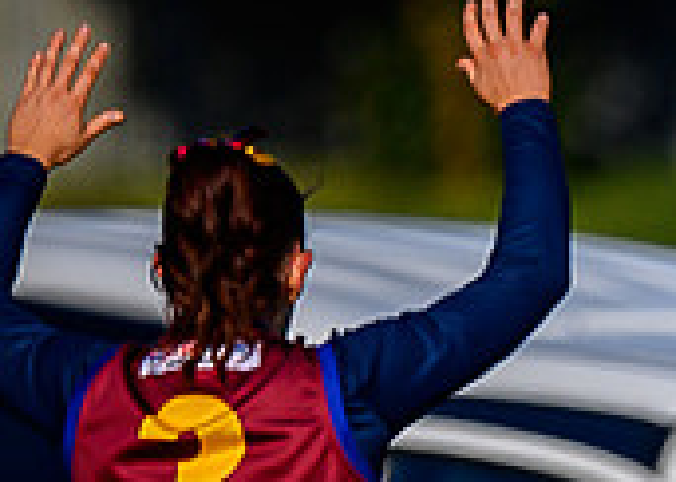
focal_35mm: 3669
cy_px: 591
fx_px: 70413
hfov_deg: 0.5
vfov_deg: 0.4
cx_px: 1315
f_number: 4
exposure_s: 1/2500
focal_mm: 500
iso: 110
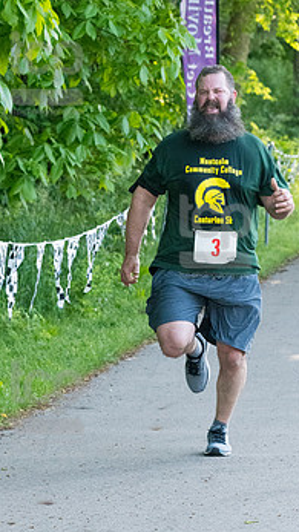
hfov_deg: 5.1
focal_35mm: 236
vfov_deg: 9.1
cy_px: 236
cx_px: 215
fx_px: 3329
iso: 4000
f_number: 5.6
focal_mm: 116
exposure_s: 1/1600
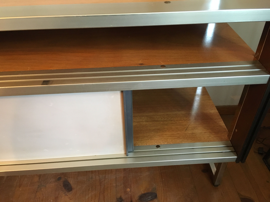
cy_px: 101
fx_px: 226
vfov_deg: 48.2
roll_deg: +0.0
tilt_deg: -40.3
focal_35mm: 29
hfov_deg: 61.7
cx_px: 135
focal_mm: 4.15
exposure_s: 1/25
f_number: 2.2
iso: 200
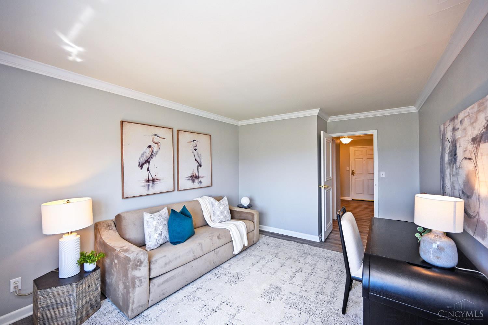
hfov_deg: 104.3
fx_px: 190
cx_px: 244
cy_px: 162
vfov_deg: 81.2
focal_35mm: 14
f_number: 4
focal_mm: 14
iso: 200
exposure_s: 1/60
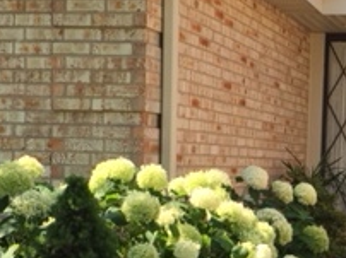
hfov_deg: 20.9
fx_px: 918
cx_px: 308
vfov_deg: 15.9
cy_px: 205
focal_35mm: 92
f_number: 2.2
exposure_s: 1/760
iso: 32
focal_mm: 4.15
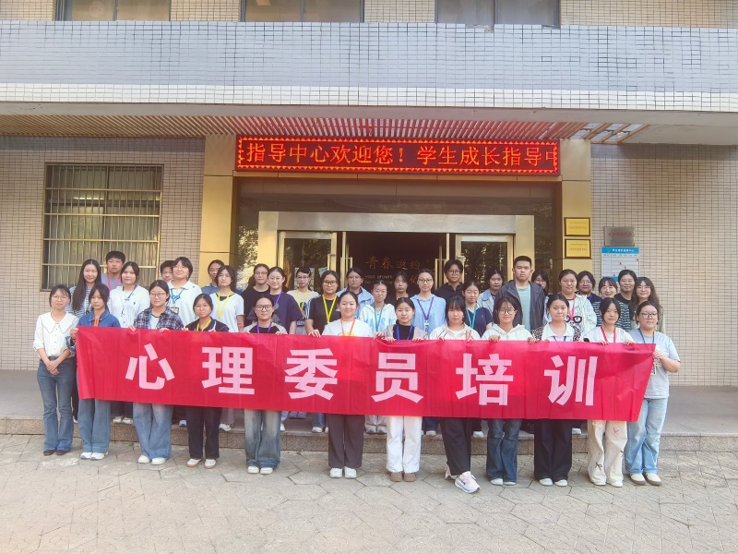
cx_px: 369
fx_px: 469
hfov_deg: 76.4
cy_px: 277
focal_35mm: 22
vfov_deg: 61.1
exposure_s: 1/100
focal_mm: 1.95
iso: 125
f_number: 2.2
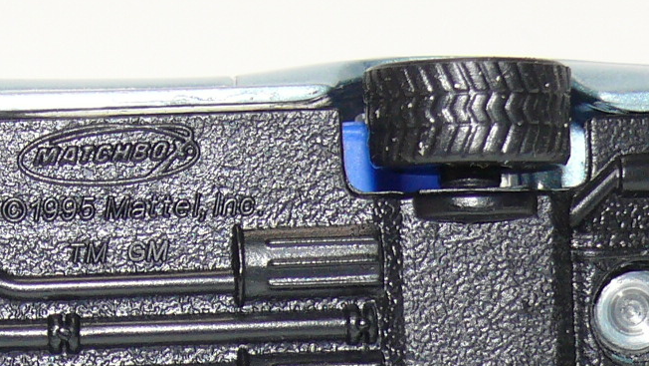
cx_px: 60
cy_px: 305
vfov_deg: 4.8
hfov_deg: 8.5
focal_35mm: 254
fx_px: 4372
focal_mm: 12.9
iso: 100
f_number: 4
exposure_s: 1/30
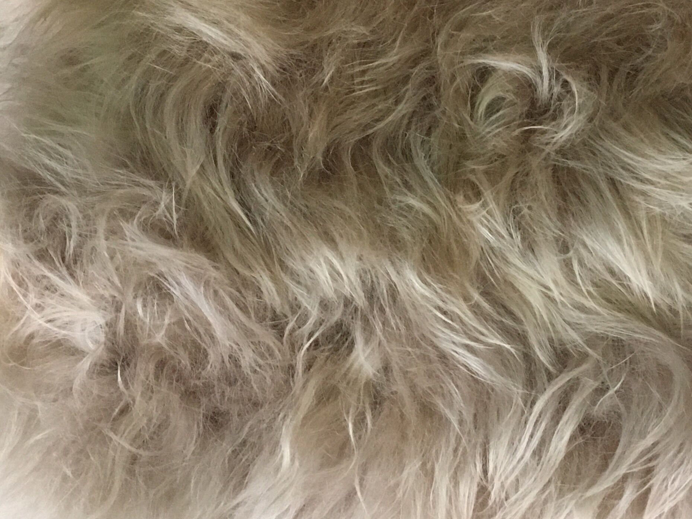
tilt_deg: -79.8
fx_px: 1259
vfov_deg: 23.1
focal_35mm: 63
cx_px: 495
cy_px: 146
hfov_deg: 30.3
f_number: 2.2
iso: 200
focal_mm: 4.15
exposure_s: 1/25
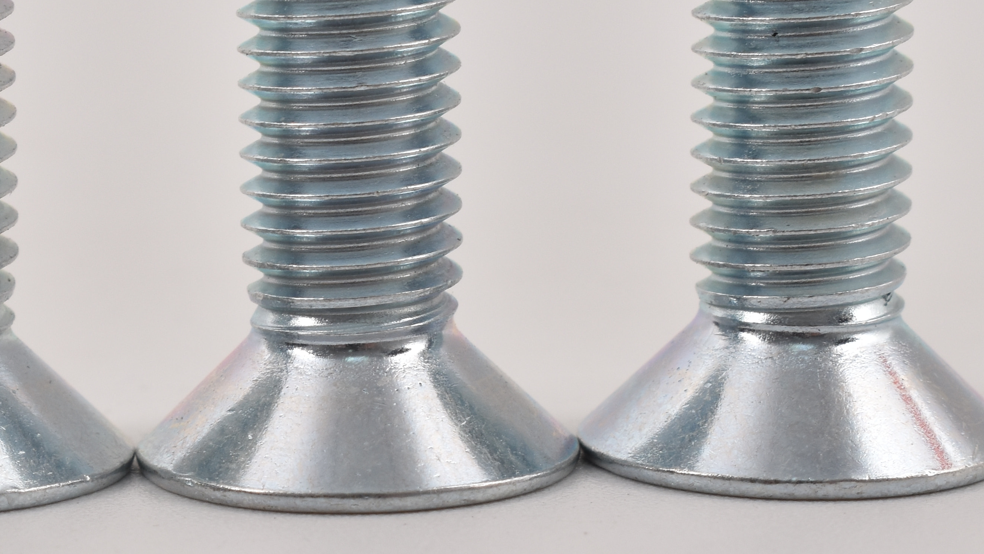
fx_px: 5172
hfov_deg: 10.9
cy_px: 226
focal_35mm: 198
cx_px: 330
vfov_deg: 6.1
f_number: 13
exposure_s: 1/60
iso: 250
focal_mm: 55
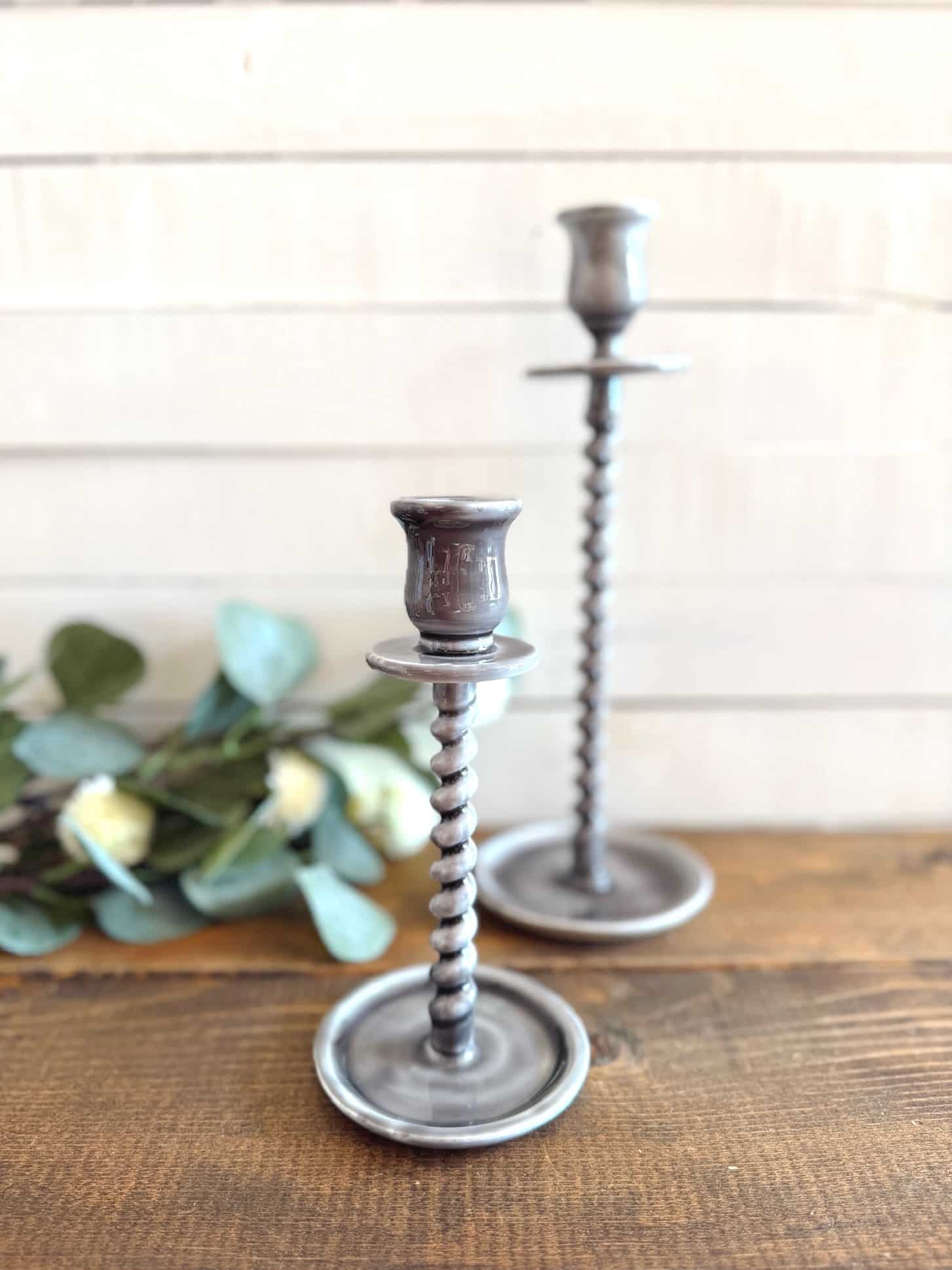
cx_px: 476
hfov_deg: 56.8
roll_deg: -0.8
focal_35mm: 24
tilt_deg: -12.8
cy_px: 635
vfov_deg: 71.6
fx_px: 880
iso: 320
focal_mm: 6.76
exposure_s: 1/60
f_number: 1.78
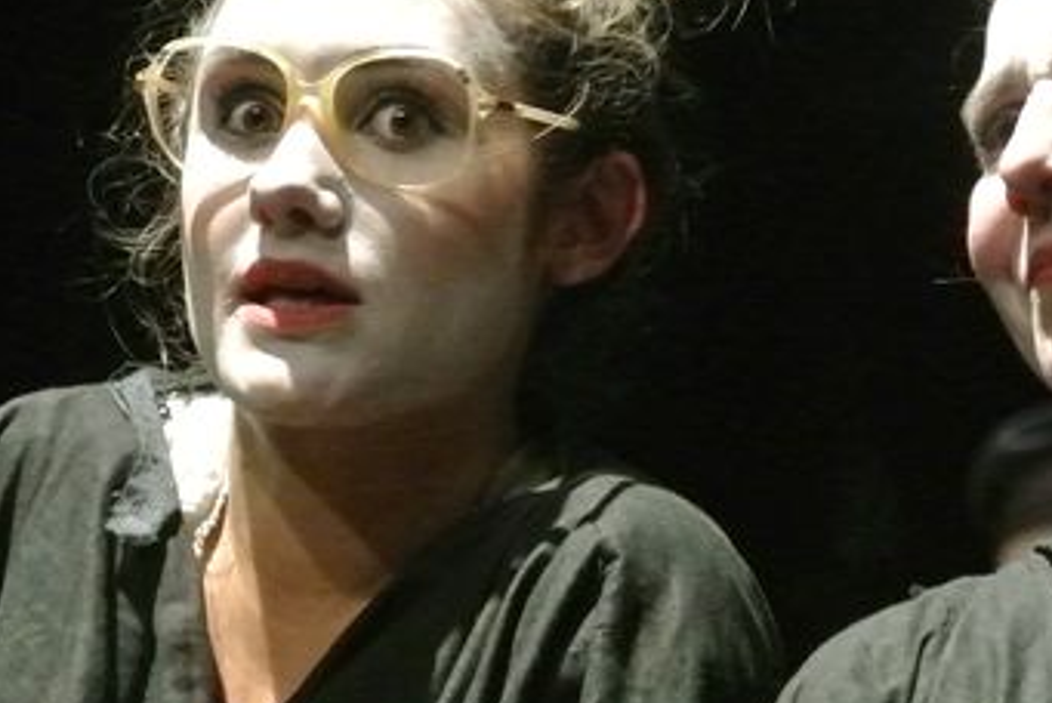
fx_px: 11377
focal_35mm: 389
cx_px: 528
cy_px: 486
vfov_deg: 3.5
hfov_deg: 5.3
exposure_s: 1/100
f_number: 4.5
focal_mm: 61.6
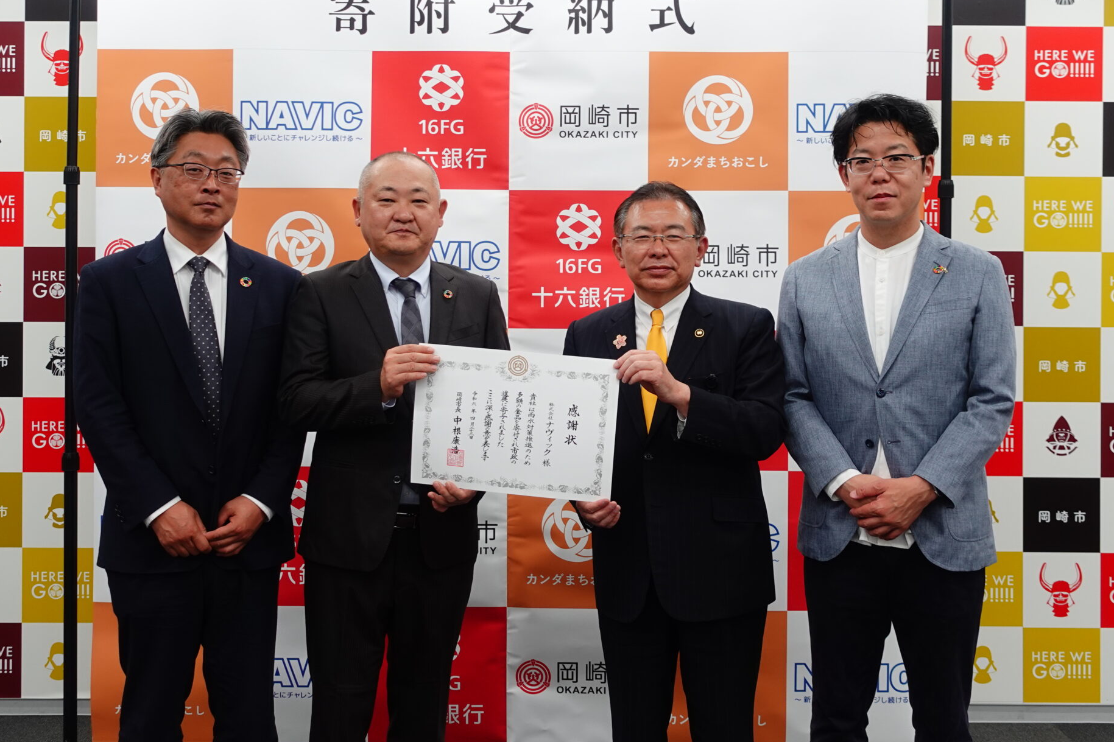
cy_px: 267
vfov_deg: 31.7
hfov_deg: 46.4
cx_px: 534
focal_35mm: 42
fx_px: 1299
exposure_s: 1/30
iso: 125
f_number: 2.8
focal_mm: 11.7
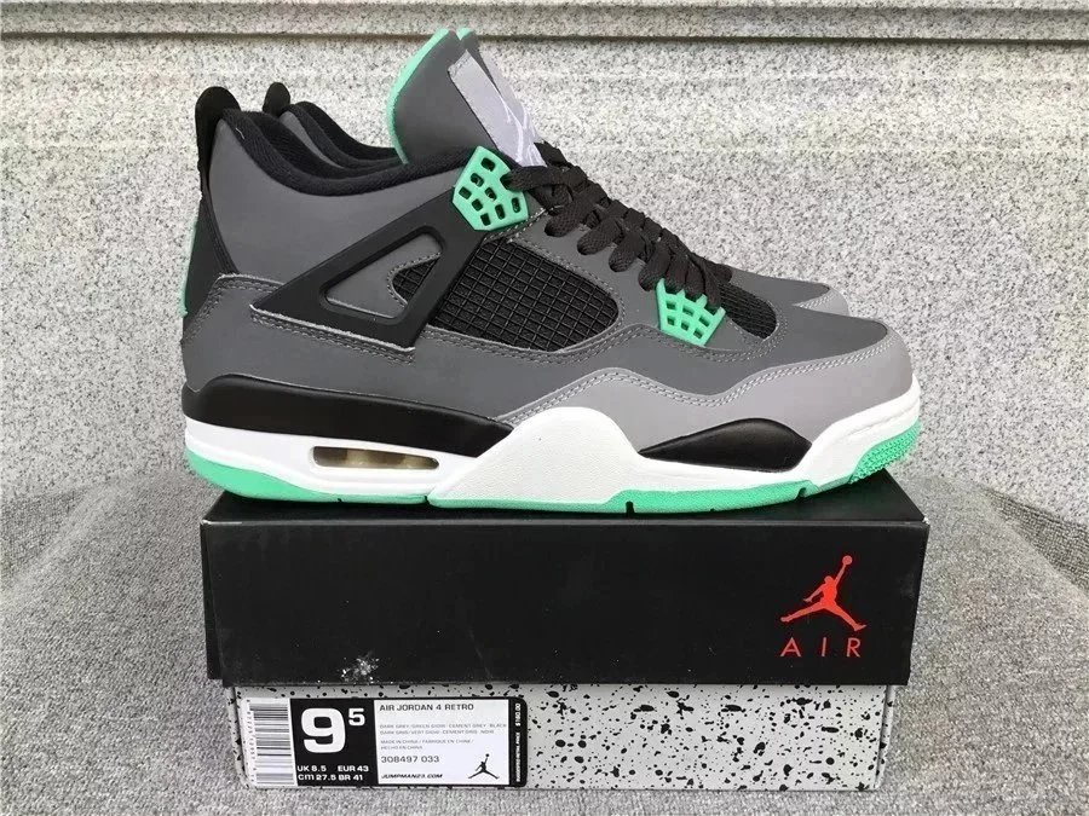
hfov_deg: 58.4
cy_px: 408
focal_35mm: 31
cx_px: 544
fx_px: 975
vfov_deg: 45.4
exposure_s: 1/193
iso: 25
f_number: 2.4
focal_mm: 3.3
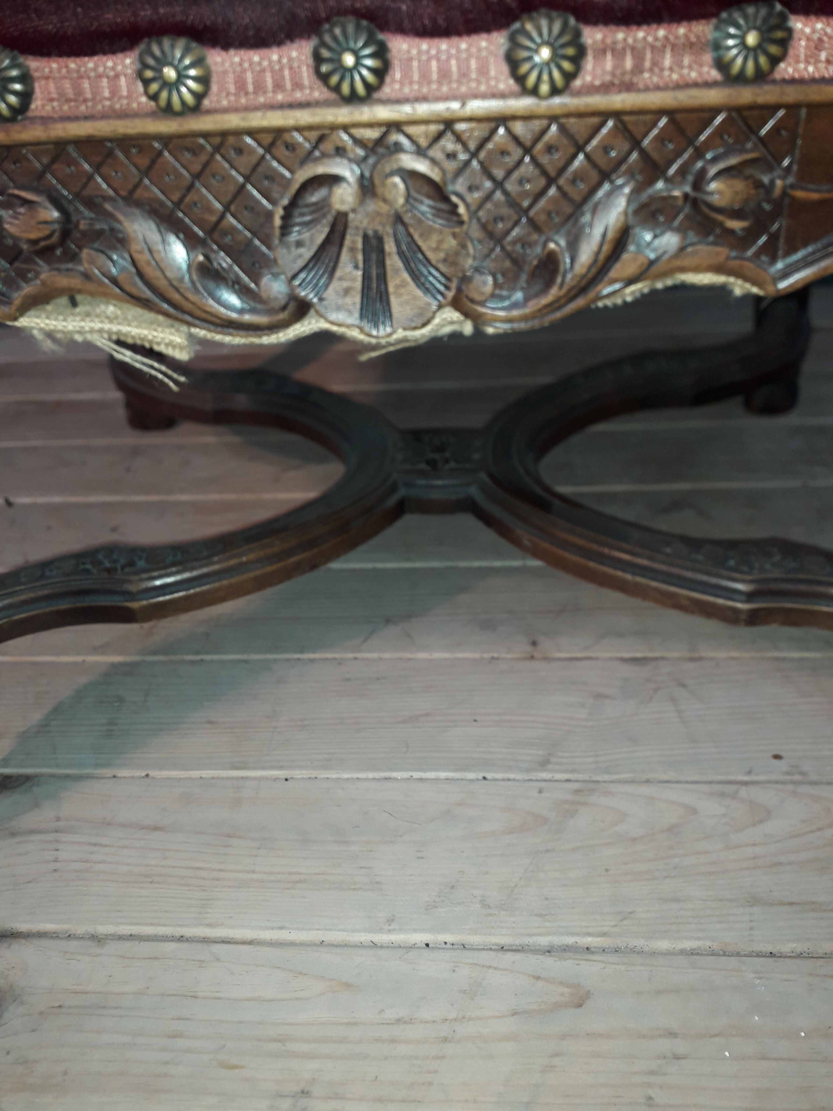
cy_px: 556
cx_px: 416
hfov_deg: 51.4
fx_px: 866
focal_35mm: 27
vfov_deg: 65.3
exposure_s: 1/50
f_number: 1.9
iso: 50
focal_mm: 3.6
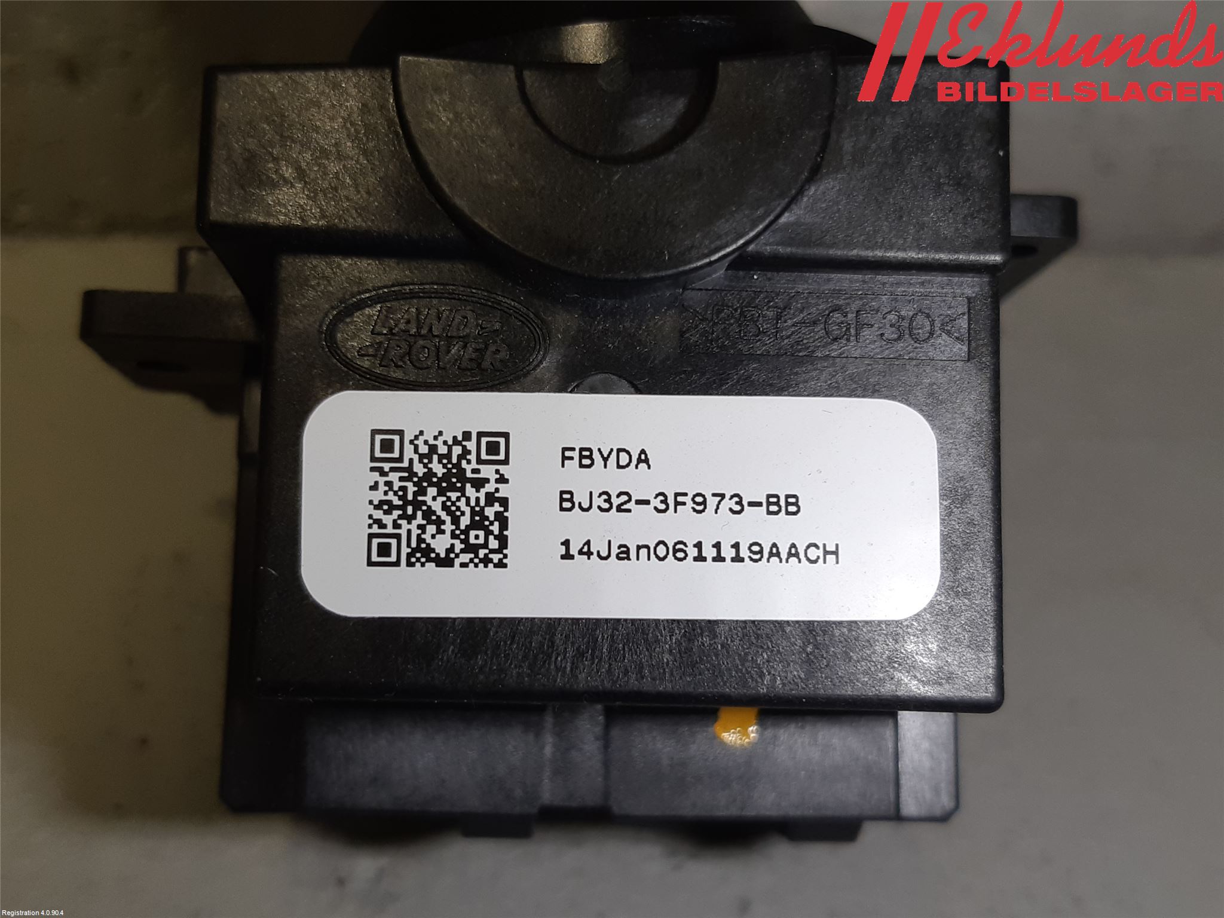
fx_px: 919
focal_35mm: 26
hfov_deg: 67.3
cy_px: 459
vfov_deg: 53.1
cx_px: 612
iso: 40
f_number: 1.7
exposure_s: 1/107
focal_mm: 3.93
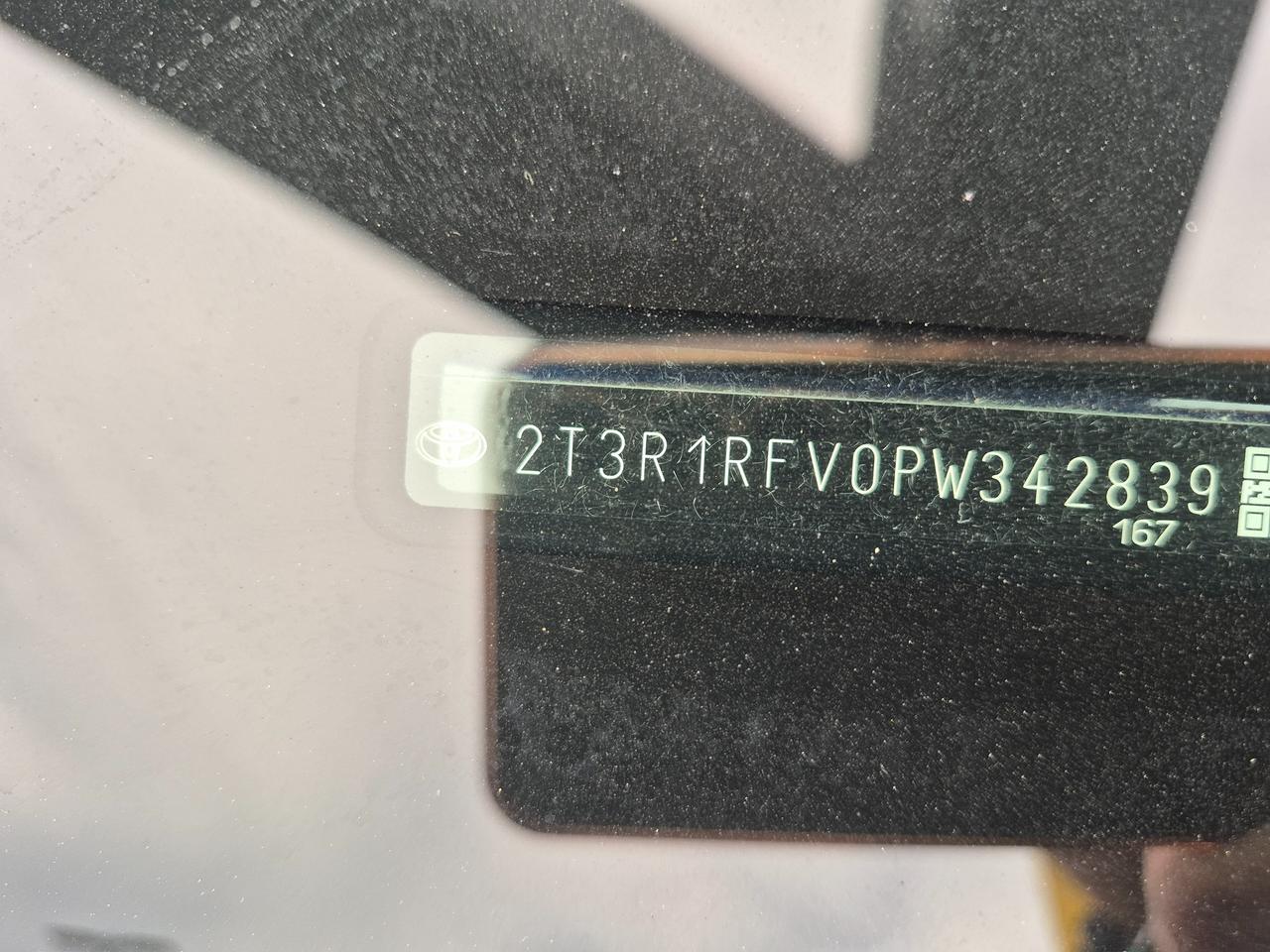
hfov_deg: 73.9
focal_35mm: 23
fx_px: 844
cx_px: 635
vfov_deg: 58.9
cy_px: 476
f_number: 1.8
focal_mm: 5.4
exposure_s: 1/180
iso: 64
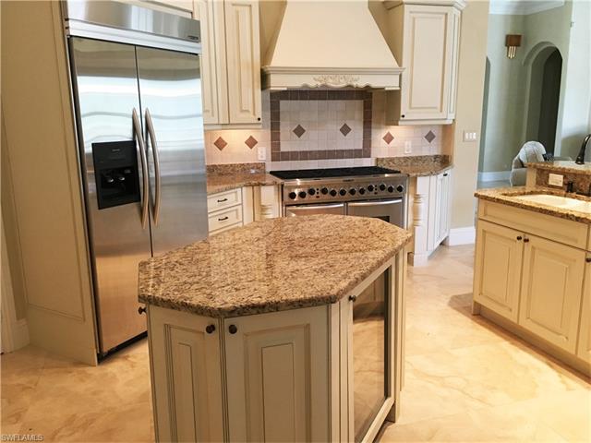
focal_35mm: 29
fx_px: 495
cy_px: 222
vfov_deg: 48.2
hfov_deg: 61.7
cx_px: 296
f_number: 2.2
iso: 100
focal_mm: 4.15
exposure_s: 1/30
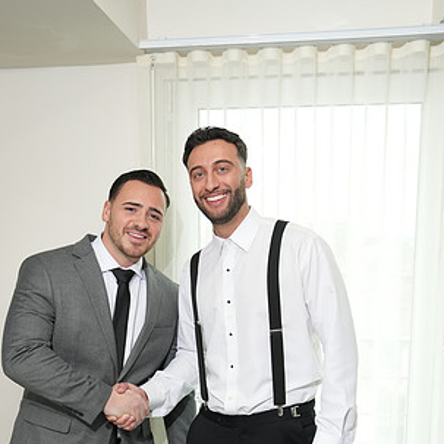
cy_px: 372
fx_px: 755
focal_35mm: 52
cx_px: 184
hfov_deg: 32.7
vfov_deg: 31.7
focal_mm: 32
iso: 800
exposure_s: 1/200
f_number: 4
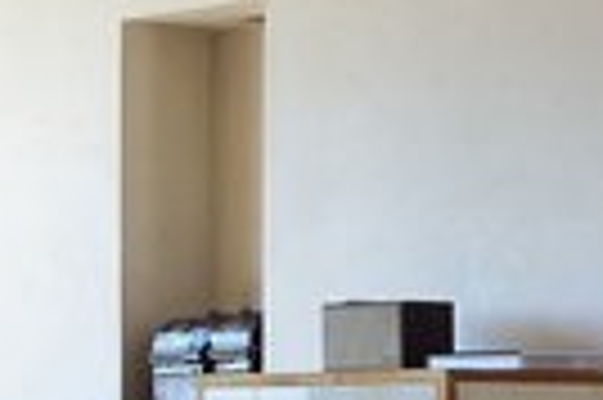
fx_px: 2693
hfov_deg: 11.4
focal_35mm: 161
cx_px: 1246
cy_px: 436
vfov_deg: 8.4
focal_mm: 18
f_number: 9
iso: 400
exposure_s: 1/25
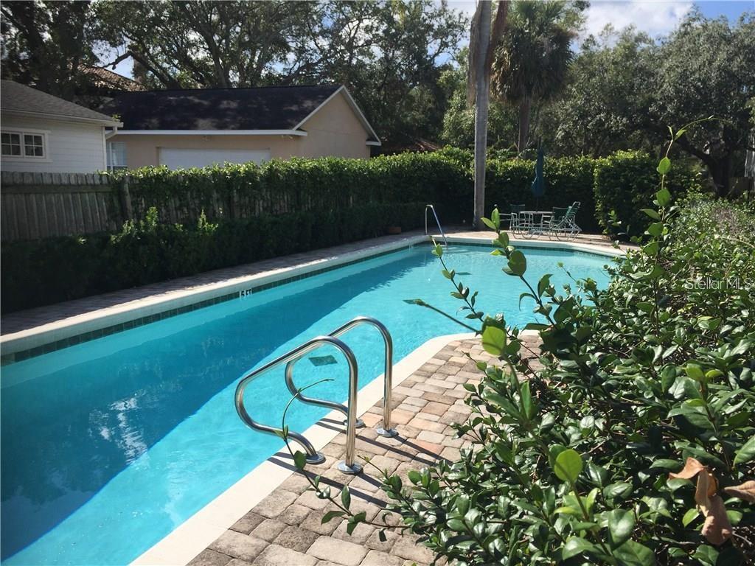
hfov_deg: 61.7
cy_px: 283
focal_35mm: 29
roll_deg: -2.5
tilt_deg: -11.1
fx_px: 633
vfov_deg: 48.2
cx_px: 378
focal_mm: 4.15
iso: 32
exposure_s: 1/2198
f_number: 2.2
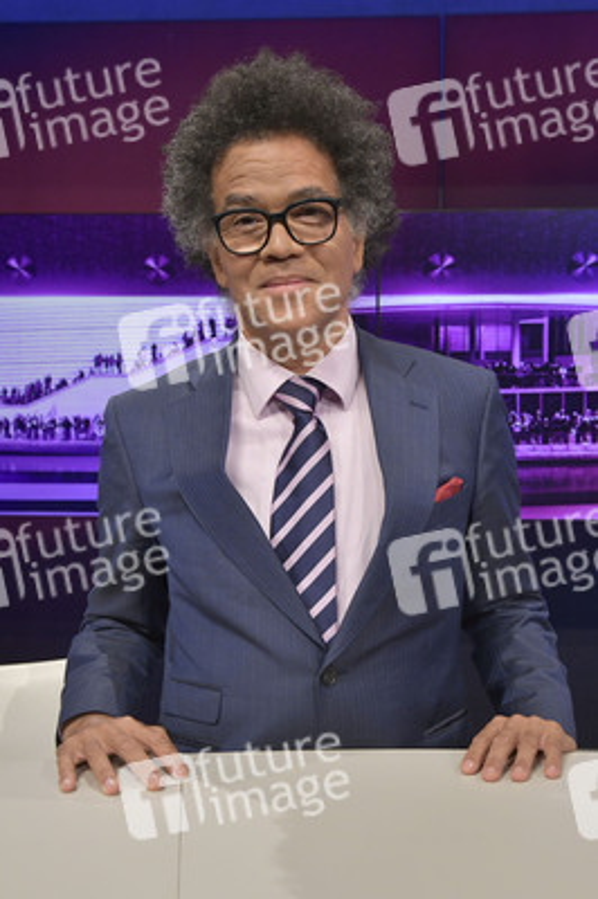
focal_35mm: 35
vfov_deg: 54.5
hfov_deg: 37.8
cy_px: 450
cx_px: 299
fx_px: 874
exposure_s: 1/200
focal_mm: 35
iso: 2500
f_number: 6.3
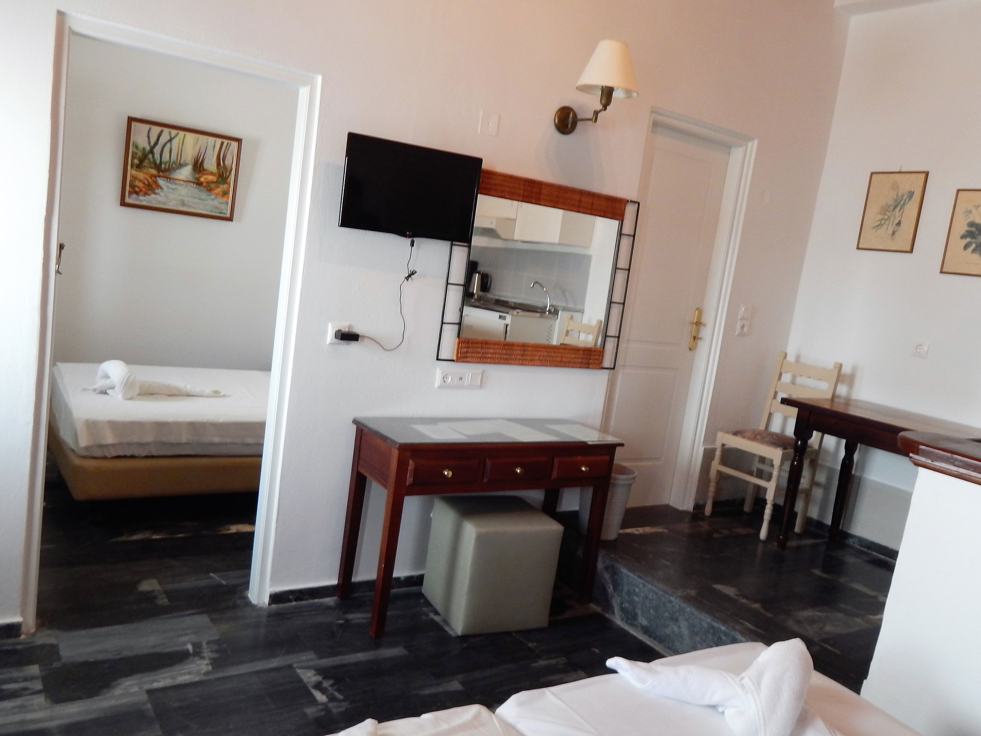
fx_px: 680
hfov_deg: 71.6
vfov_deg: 56.8
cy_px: 381
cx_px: 490
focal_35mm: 24
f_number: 3
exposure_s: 1/30
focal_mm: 4
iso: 180
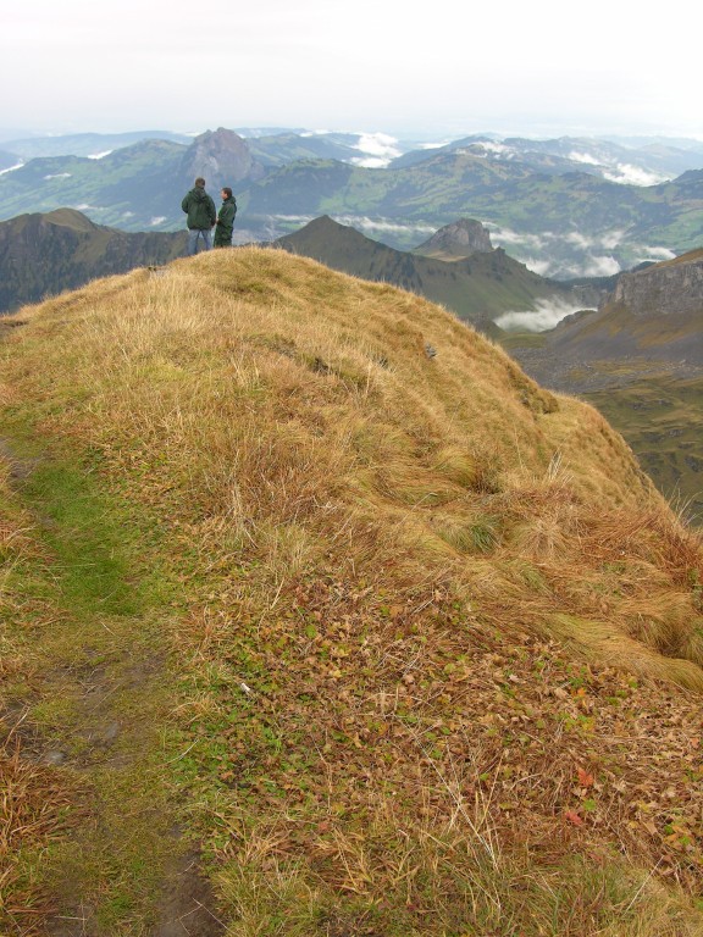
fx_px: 948
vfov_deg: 52.6
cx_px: 352
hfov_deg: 40.7
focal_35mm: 35
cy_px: 468
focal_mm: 8.9
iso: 50
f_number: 4
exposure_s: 1/106
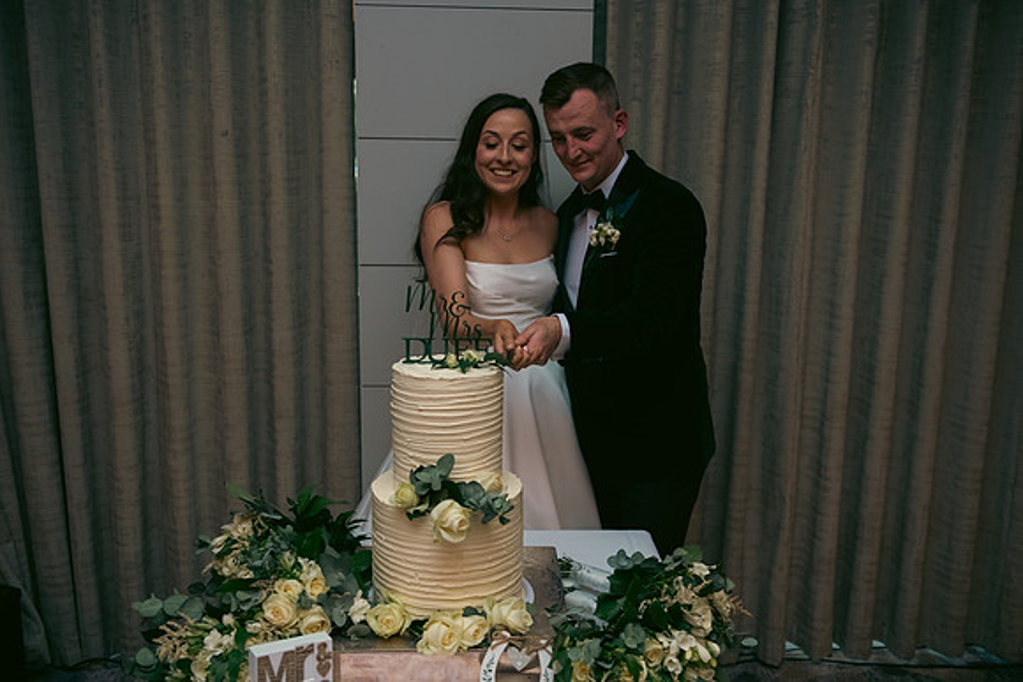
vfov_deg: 41.1
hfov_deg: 58.7
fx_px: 910
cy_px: 341
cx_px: 512
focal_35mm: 32
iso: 800
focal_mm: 32
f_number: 3.5
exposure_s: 1/160
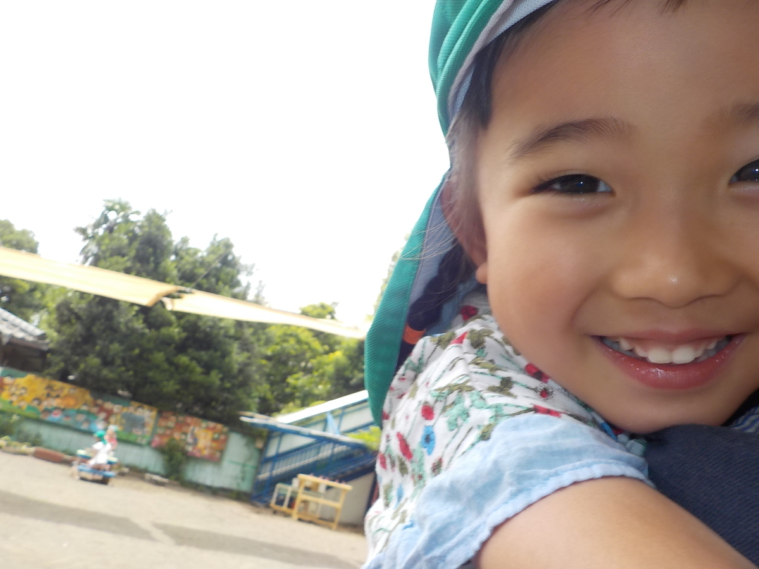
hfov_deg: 60.0
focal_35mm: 30
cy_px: 284
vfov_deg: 46.8
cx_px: 380
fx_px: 658
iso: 125
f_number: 3.3
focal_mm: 4.1
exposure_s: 1/320
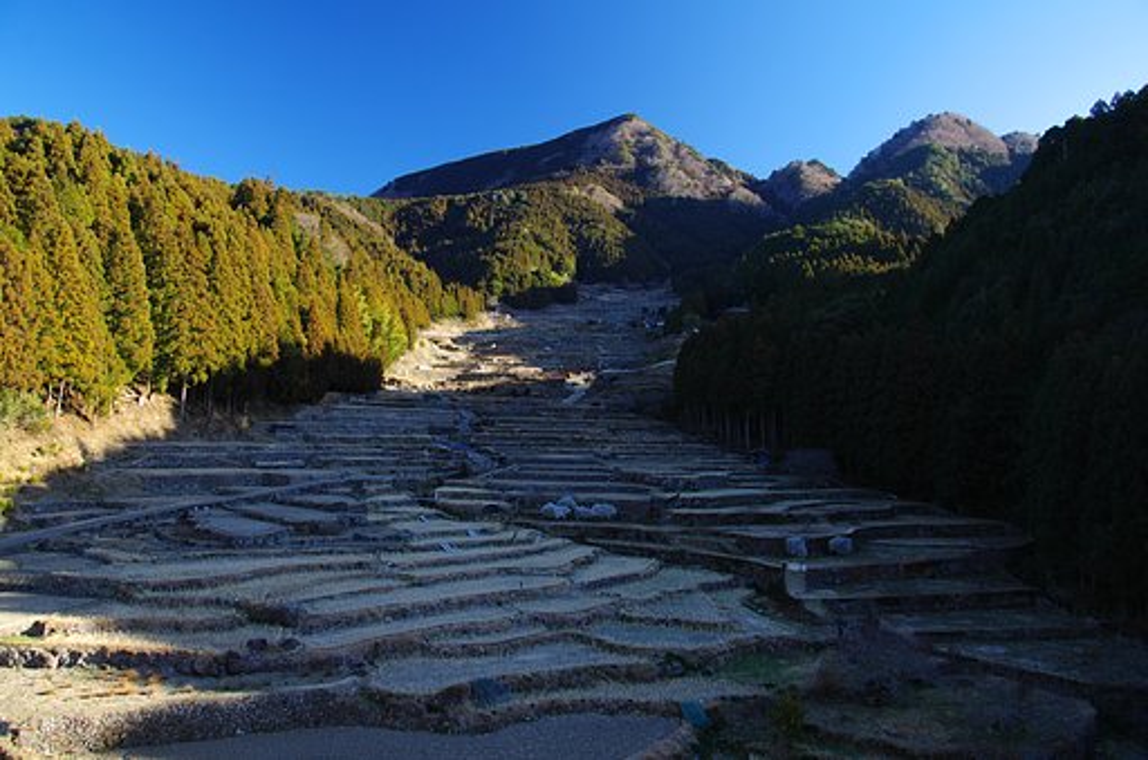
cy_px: 380
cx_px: 574
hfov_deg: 71.6
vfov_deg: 51.1
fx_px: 795
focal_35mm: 25
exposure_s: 1/25
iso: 200
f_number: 8
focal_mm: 17
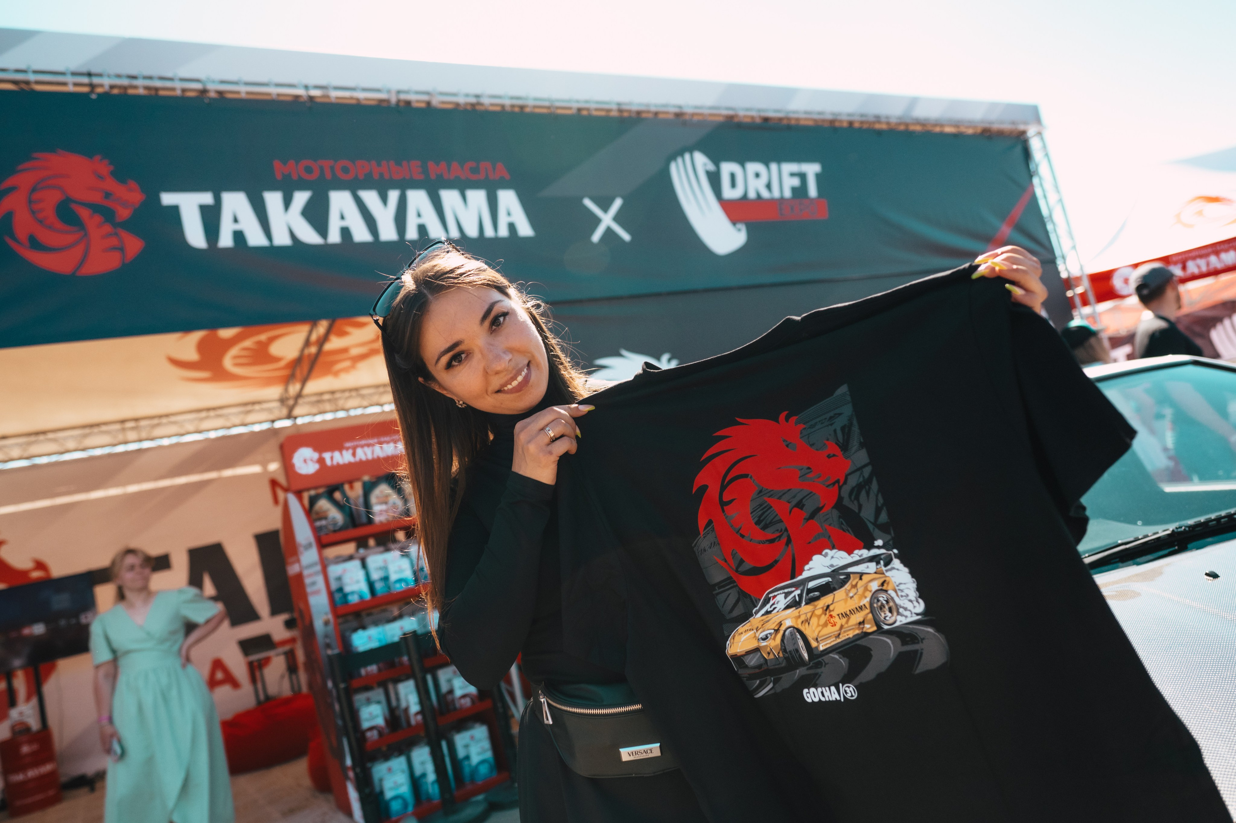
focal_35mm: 25
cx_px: 618
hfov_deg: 71.6
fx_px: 858
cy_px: 412
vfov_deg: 51.3
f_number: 2.8
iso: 1600
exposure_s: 1/8000
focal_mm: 24
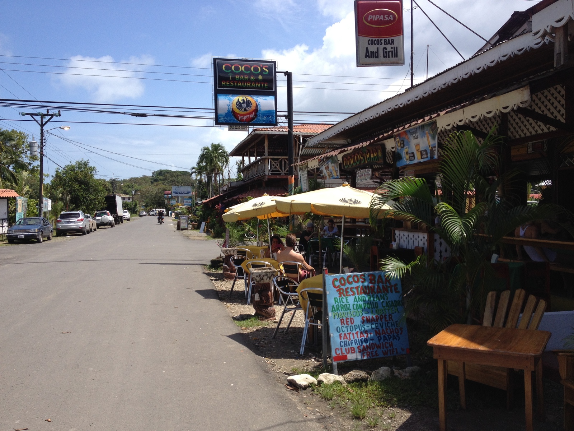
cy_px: 216
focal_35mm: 35
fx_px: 580
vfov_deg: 40.7
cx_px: 287
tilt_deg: -4.5
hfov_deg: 52.6
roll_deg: +0.6
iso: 50
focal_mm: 4.28
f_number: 2.4
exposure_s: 1/1493
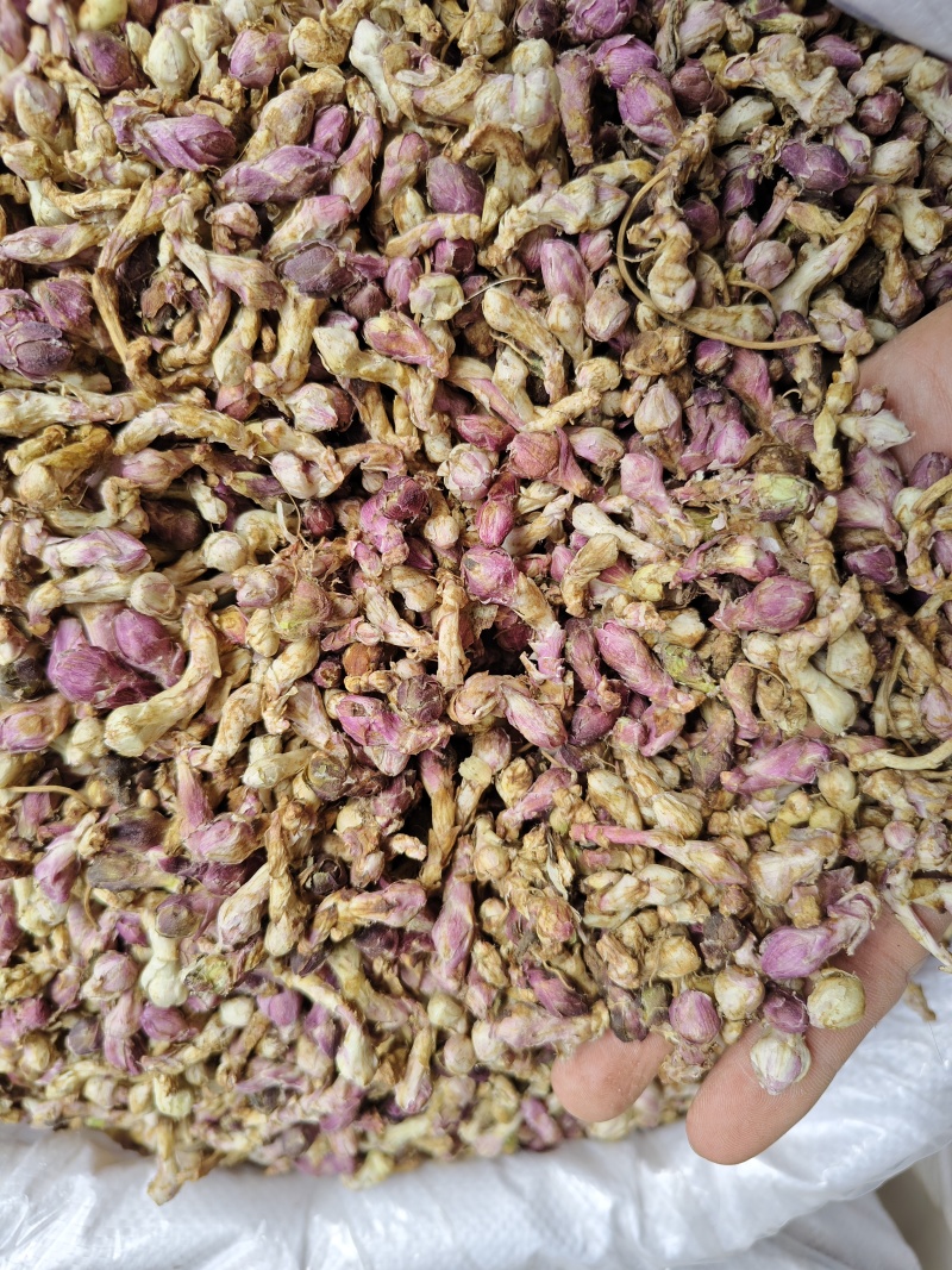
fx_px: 844
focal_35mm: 23
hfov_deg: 58.9
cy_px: 635
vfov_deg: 73.9
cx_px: 476
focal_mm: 5.56
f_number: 1.88
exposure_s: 1/855
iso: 370
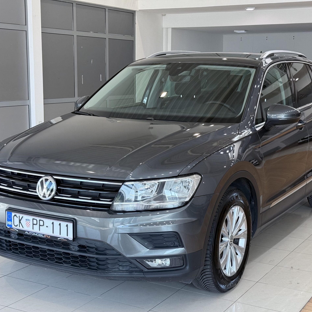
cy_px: 157
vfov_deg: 30.0
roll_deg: -0.4
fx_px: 581
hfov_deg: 30.0
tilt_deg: -8.7
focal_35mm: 57
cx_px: 163
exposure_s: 1/100
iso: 50
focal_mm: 6.76
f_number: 1.78
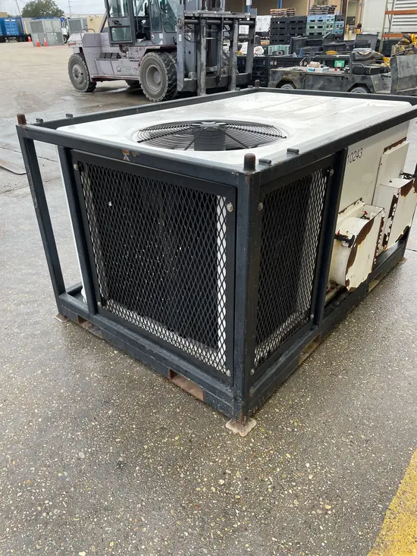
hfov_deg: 53.1
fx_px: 417
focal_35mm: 26
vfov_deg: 67.3
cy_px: 278
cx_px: 208
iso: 64
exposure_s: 1/121
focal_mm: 4.2
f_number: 1.6
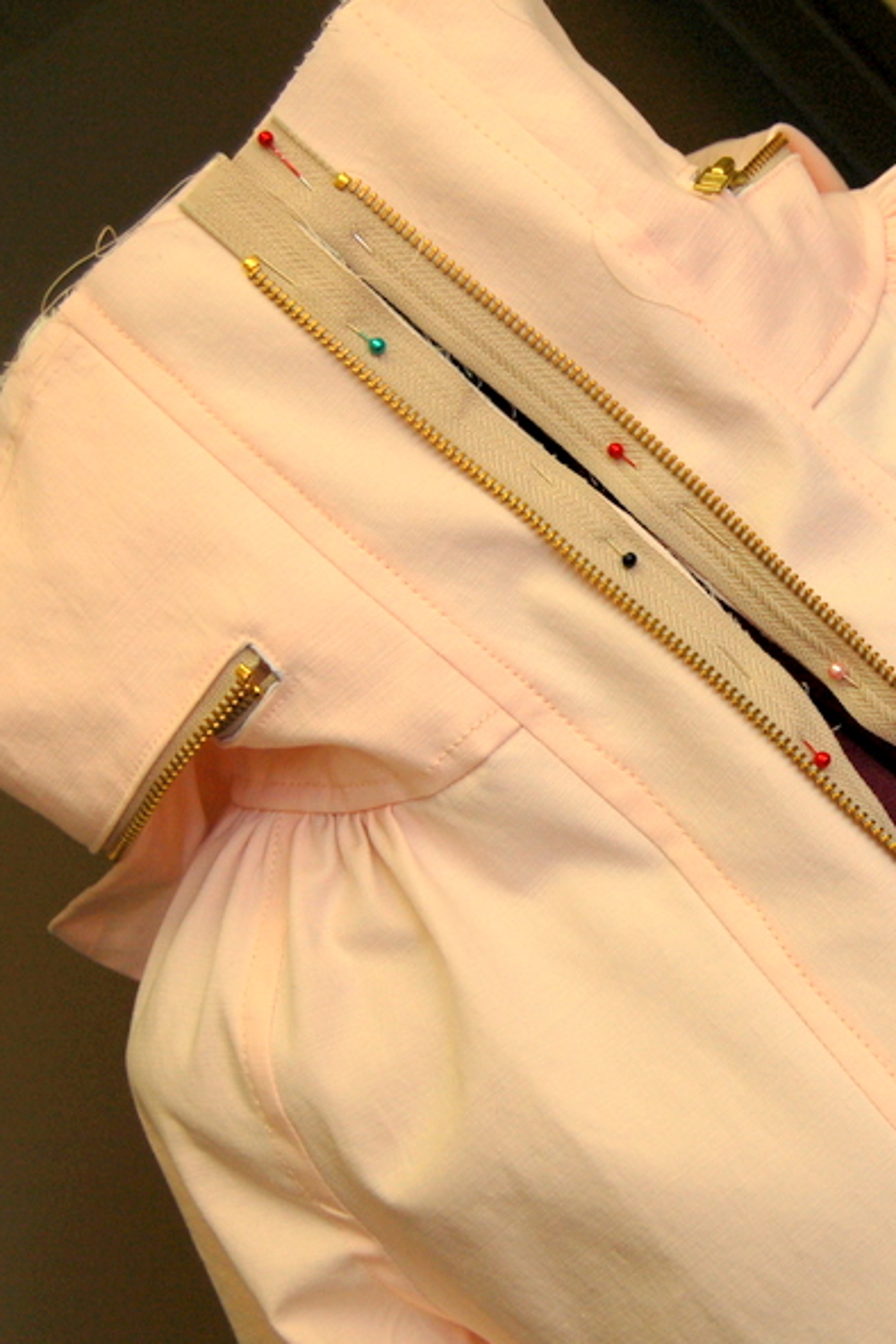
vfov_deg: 27.7
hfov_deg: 18.4
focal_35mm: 73
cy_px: 667
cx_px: 782
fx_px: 2725
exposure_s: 1/125
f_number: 5.6
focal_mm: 32
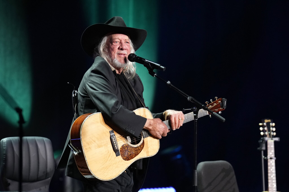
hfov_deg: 6.9
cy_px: 96
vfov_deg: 4.6
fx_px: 2408
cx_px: 144
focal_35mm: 300
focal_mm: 200
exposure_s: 1/200
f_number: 3.2
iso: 2500
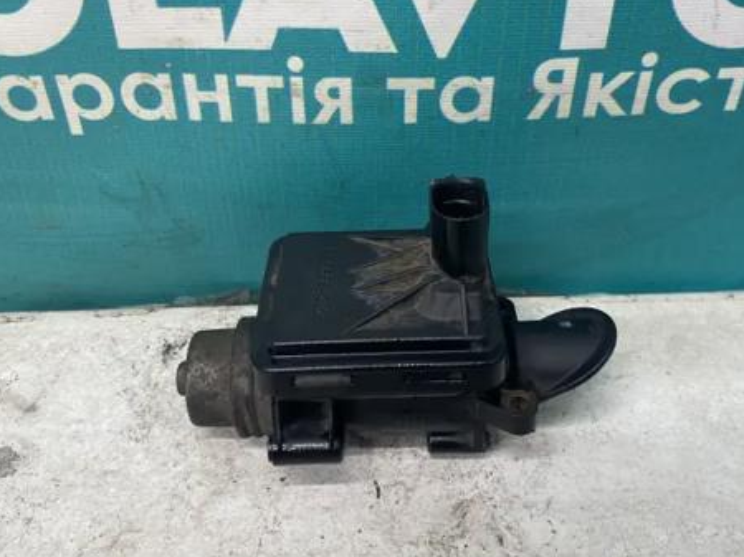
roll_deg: +0.3
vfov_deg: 38.5
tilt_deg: -40.2
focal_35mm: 37
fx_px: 795
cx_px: 390
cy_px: 231
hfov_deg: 50.1
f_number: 1.8
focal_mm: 4.25
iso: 125
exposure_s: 1/100
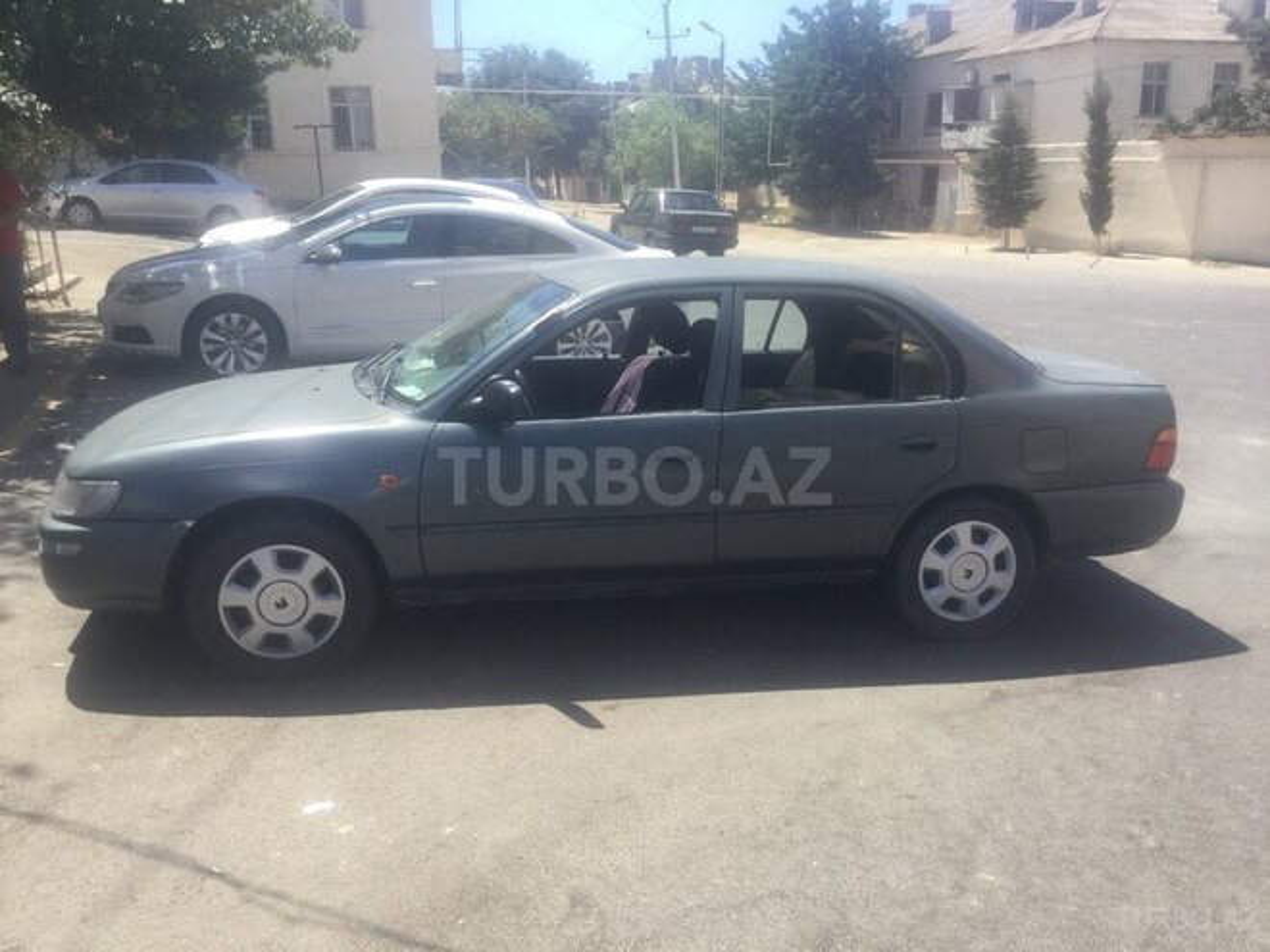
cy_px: 476
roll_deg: +1.1
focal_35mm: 31
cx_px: 635
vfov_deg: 45.4
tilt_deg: -17.6
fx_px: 1137
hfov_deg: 58.4
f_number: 2.4
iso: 25
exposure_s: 1/604
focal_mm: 3.3
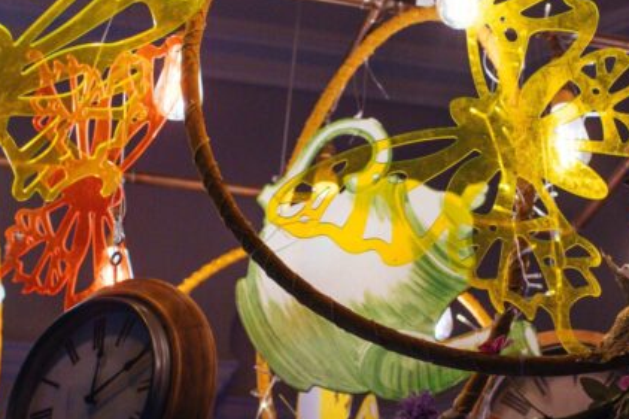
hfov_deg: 23.8
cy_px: 263
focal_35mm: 85
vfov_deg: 16.0
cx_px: 411
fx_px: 1484
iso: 800
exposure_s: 1/250
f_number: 5
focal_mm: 35
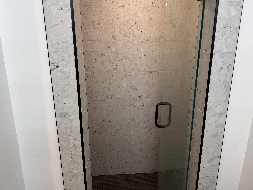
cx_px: 133
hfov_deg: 67.3
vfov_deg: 53.0
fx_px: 190
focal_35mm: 26
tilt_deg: -14.3
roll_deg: +0.1
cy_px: 88
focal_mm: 6.76
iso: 100
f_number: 1.78
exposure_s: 1/120
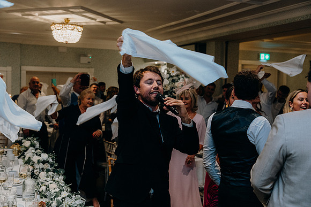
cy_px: 104
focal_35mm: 43
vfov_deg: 31.2
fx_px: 372
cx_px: 156
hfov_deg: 45.4
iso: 2500
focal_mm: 43
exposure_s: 1/160
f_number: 3.5
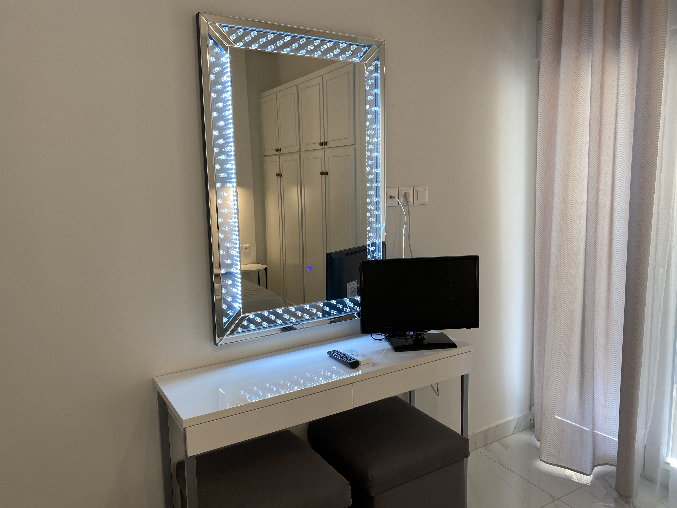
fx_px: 508
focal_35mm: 26
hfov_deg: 67.3
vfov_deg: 53.1
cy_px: 254
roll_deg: +0.7
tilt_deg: -8.2
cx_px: 338
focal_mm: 4.25
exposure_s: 1/100
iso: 64
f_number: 1.8
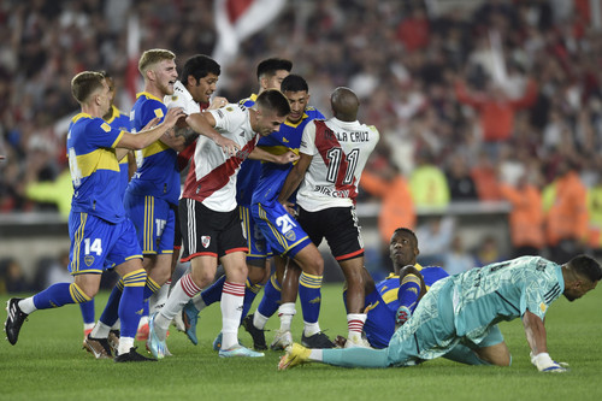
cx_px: 301
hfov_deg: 5.2
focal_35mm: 400
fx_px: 6686
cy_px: 200
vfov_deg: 3.4
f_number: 2.8
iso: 1250
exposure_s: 1/1600
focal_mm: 400
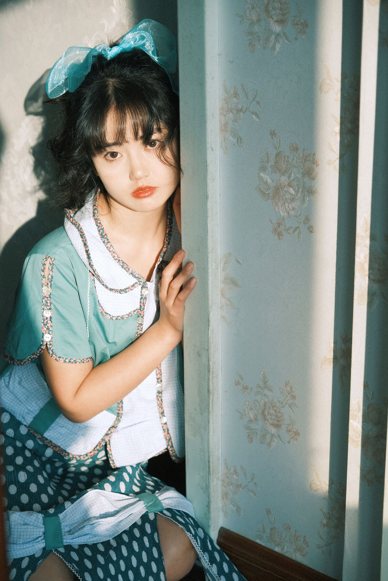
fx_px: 1342
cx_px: 194
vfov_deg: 24.5
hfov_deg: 16.5
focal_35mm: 83
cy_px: 290
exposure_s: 1/500
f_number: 2.8
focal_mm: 55
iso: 160
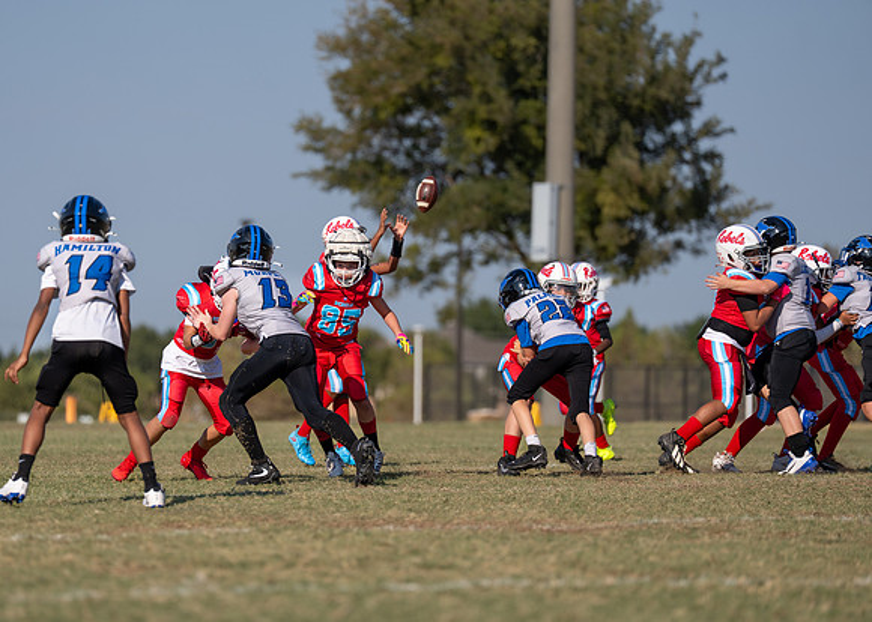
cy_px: 322
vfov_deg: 6.6
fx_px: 5426
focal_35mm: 219
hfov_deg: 9.2
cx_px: 386
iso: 100
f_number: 3.2
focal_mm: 200
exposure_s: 1/3200
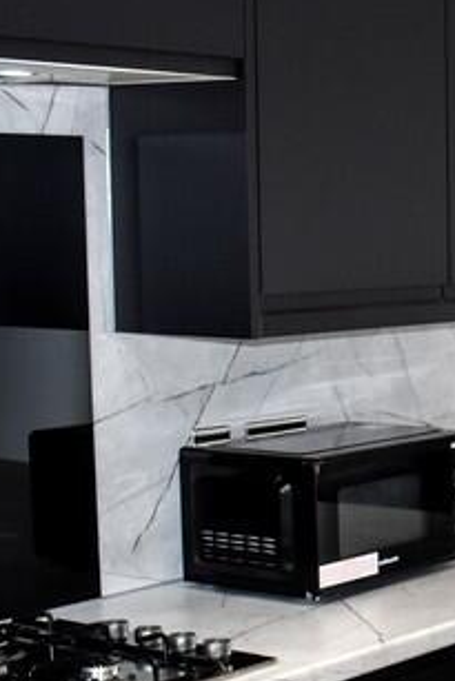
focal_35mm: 90
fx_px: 1704
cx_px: 852
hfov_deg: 13.4
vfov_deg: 22.6
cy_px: 425
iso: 800
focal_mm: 18
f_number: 5.6
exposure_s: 1/125
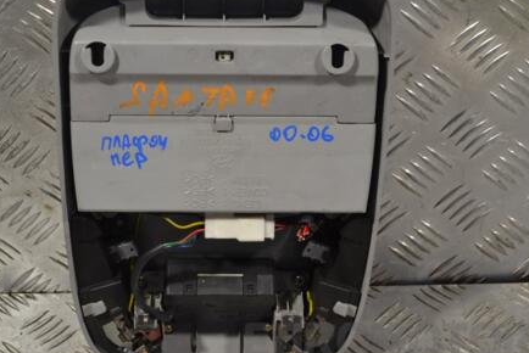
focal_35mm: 87
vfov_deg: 15.7
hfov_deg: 23.3
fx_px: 1279
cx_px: 222
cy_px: 179
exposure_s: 1/100
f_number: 5.3
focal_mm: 42
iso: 400
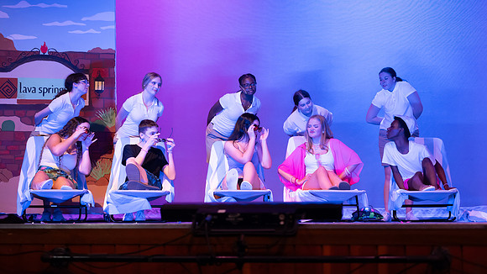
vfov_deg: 14.9
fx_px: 1049
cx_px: 256
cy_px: 120
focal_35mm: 81
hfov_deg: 26.1
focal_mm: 70
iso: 1600
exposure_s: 1/250
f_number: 2.8
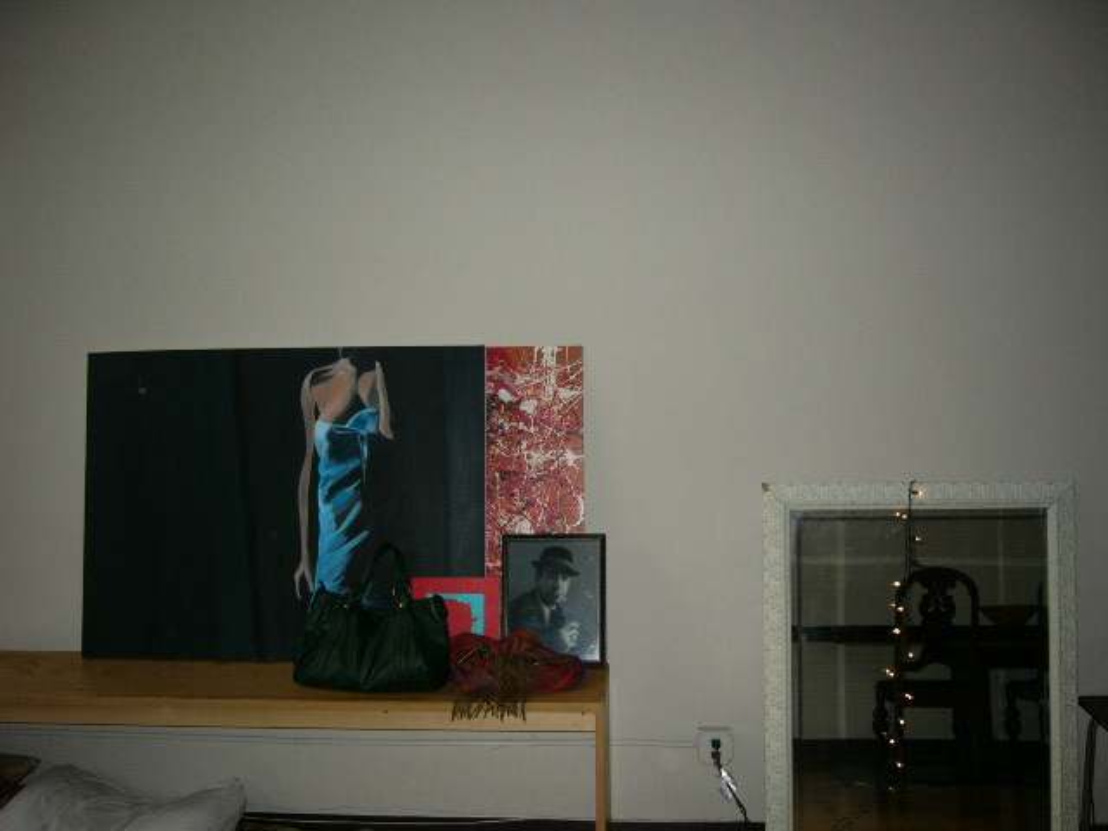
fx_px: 1120
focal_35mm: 35
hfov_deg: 52.6
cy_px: 416
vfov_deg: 40.7
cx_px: 554
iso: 100
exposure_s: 1/60
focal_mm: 5.8
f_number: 2.8
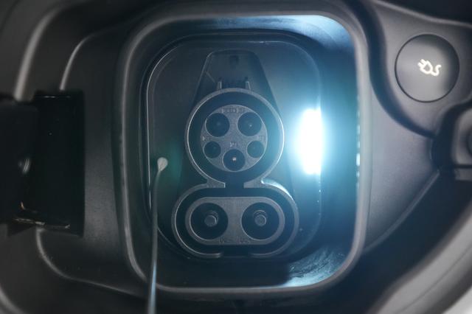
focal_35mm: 28
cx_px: 236
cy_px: 157
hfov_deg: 65.5
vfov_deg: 46.4
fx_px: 367
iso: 6400
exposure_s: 1/60
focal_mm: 28
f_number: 2.8
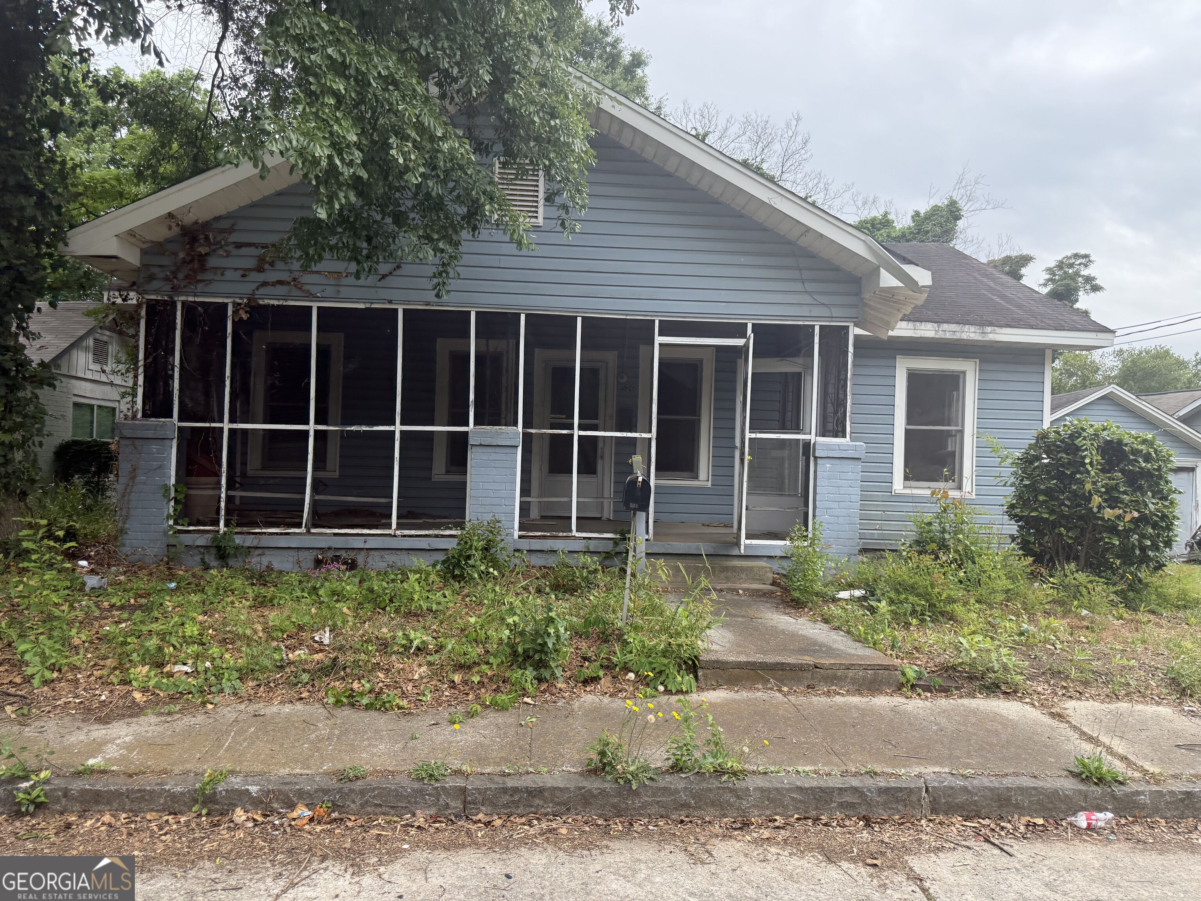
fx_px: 833
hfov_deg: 71.6
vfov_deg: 56.8
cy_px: 450
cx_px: 600
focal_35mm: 24
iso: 100
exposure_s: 1/1337
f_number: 1.78
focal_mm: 6.76
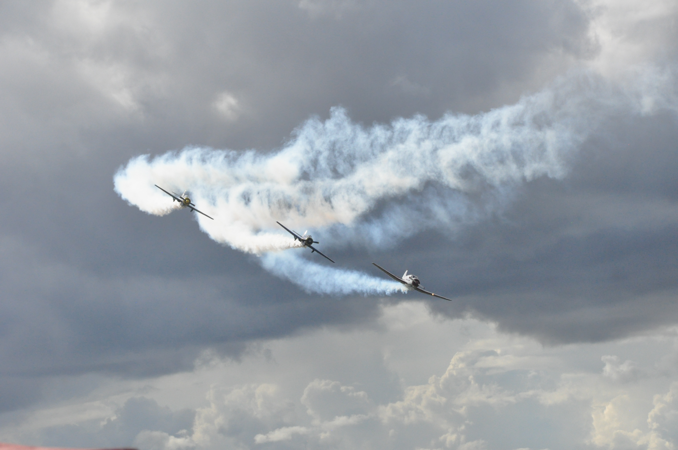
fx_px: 2963
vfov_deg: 8.7
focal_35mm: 158
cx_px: 339
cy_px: 225
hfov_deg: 13.1
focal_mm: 105
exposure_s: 1/3200
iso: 1600
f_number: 14
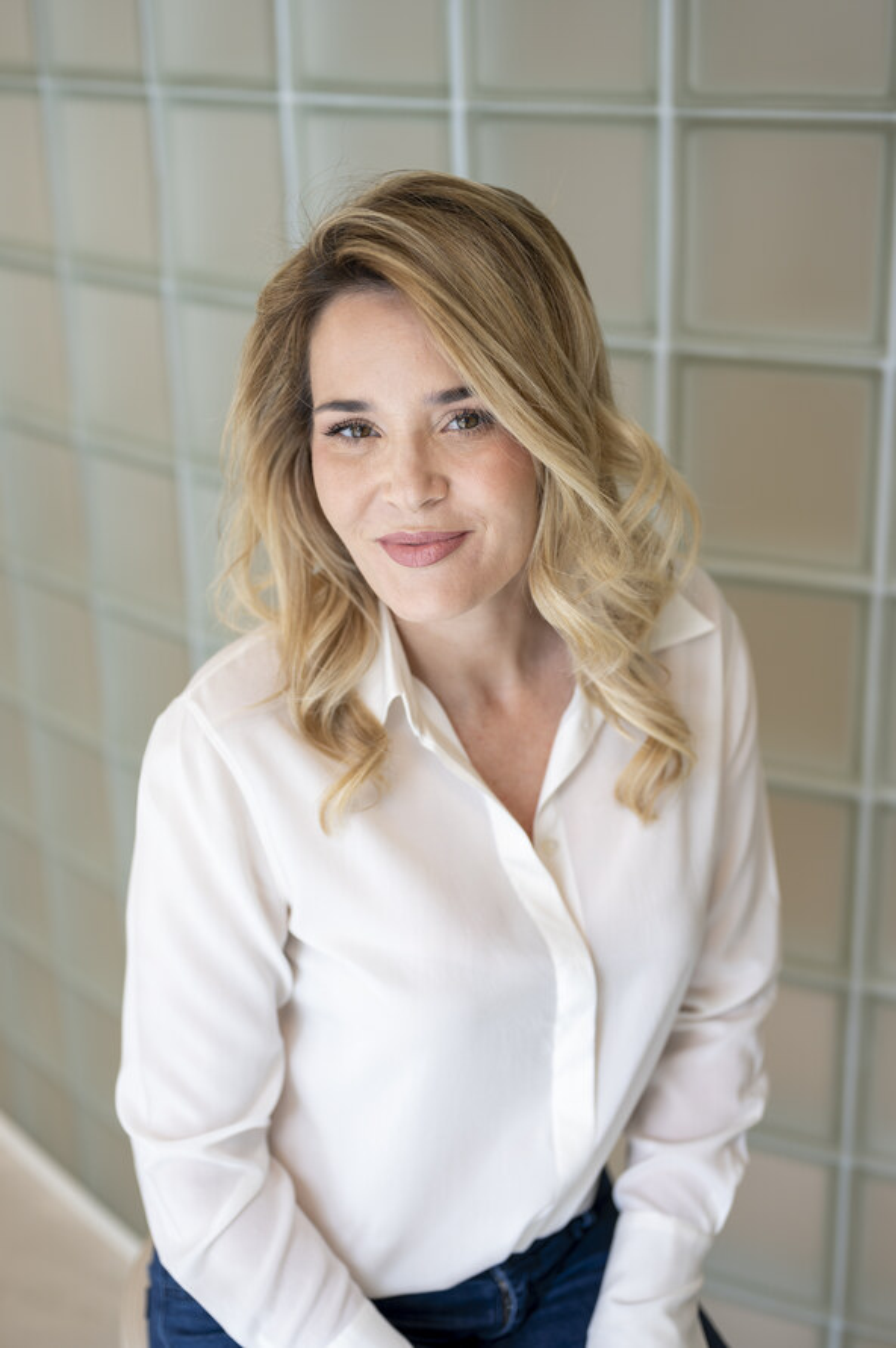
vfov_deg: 39.6
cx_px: 448
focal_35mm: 50
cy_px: 674
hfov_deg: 27.0
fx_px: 1869
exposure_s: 1/160
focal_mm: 50
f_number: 2.5
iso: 250
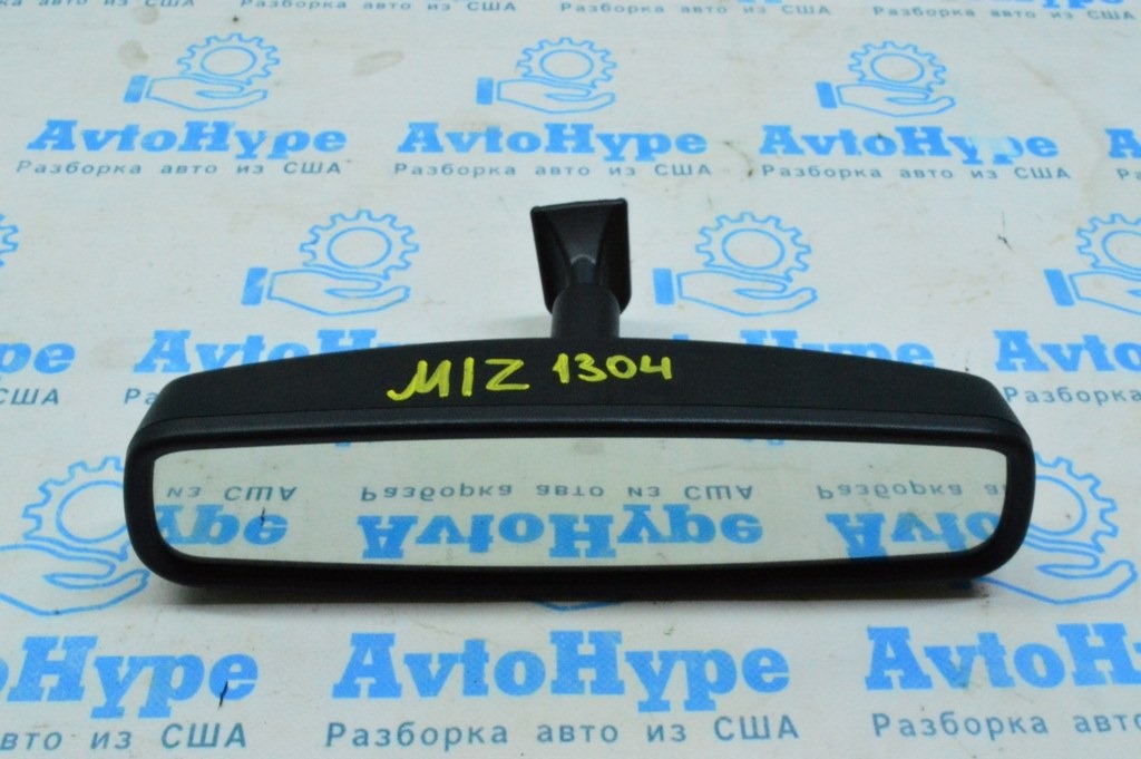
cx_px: 570
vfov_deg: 31.8
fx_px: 1330
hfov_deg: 46.4
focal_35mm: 42
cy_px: 380
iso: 6400
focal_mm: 28
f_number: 29
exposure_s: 1/40
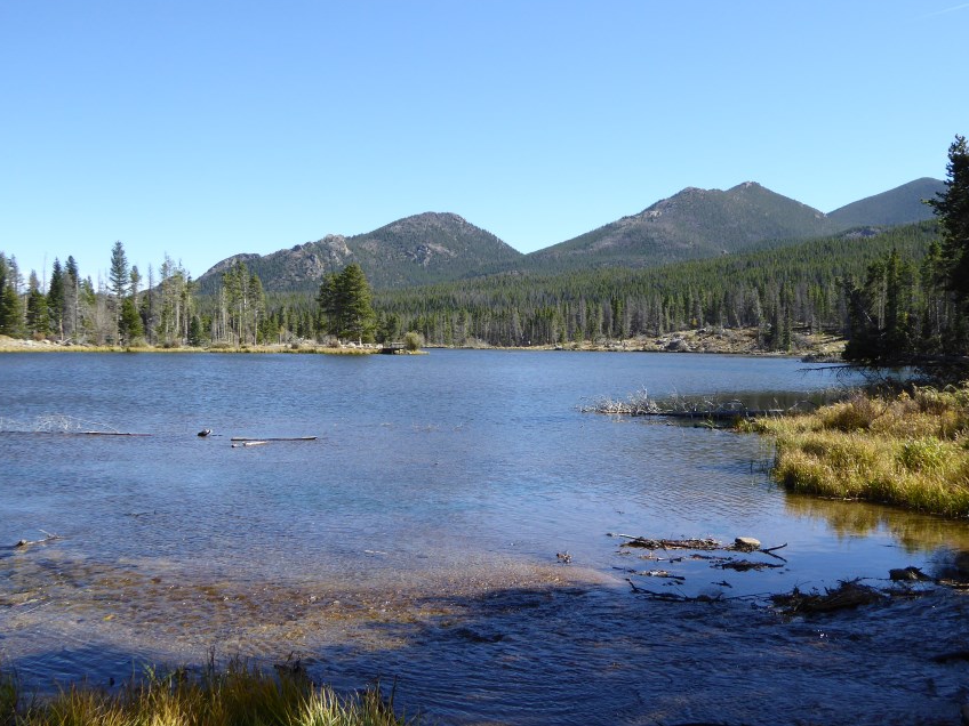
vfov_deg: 40.7
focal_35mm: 35
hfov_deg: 52.4
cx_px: 558
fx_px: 980
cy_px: 386
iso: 100
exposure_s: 1/500
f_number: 3.5
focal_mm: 5
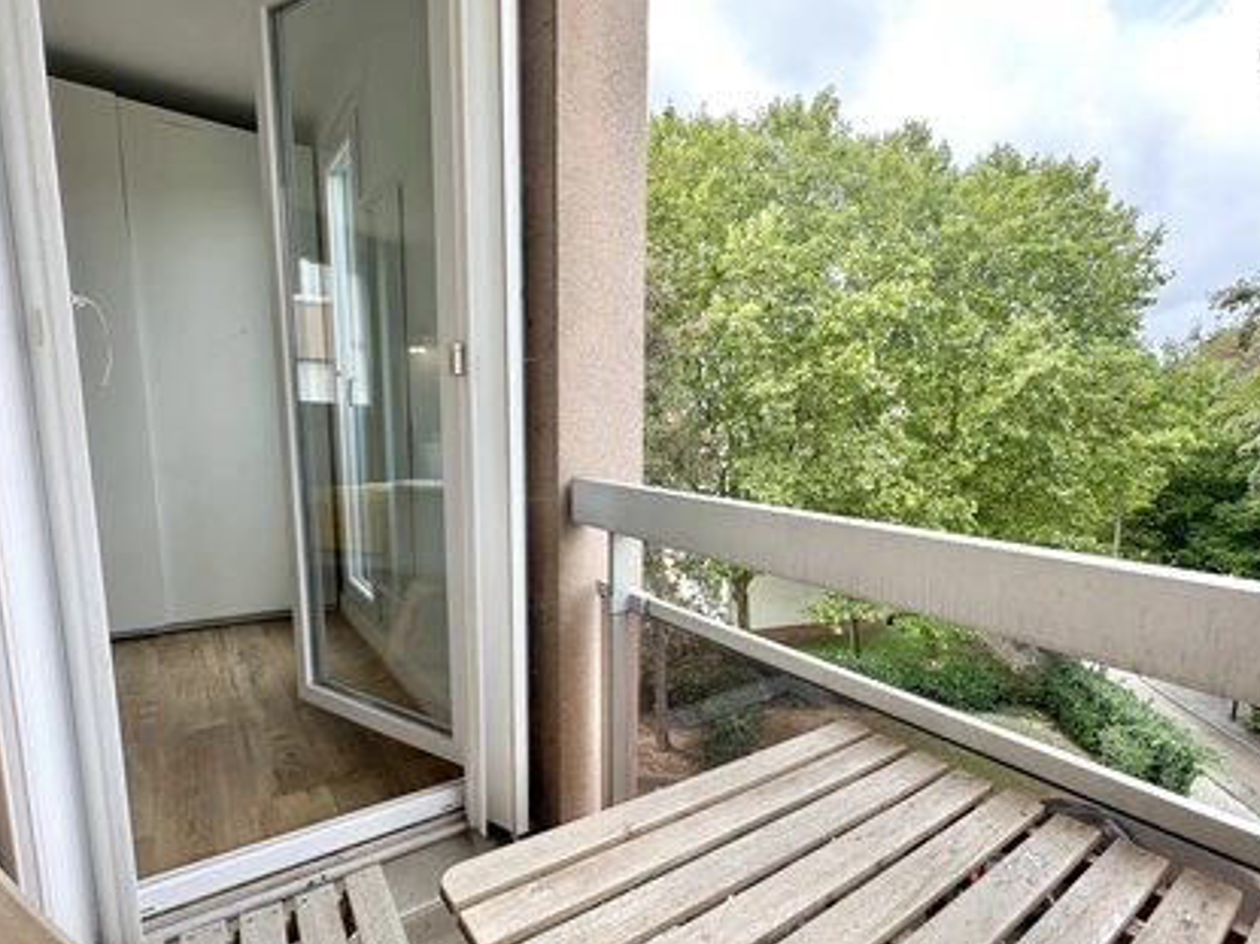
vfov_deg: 71.3
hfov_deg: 87.1
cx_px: 730
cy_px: 528
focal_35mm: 18
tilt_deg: -8.5
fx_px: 655
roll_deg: -1.8
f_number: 2.2
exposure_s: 1/243
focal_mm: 2.22
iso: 40
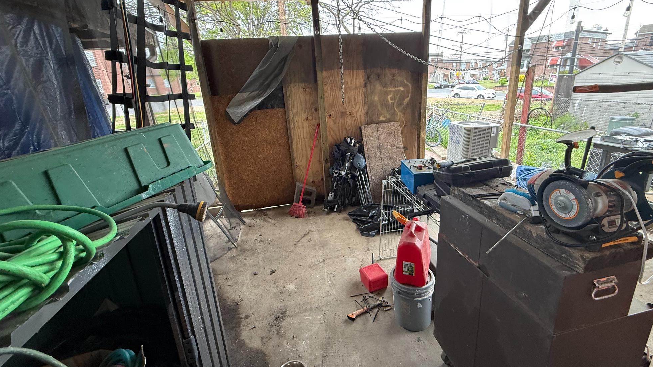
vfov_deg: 66.9
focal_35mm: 16
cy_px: 163
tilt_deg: -16.3
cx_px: 336
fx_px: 277
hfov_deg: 99.3
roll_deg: +4.9
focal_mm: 2.22
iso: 200
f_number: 2.2
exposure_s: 1/99
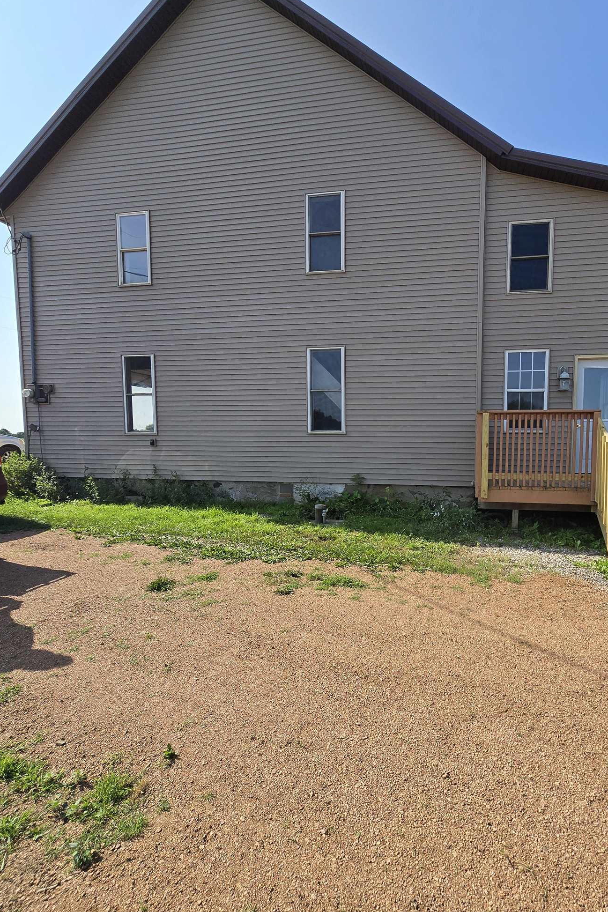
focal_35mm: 16
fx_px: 405
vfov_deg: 96.6
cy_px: 482
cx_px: 400
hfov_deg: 71.8
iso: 50
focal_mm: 2.2
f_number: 2.2
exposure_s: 1/2010
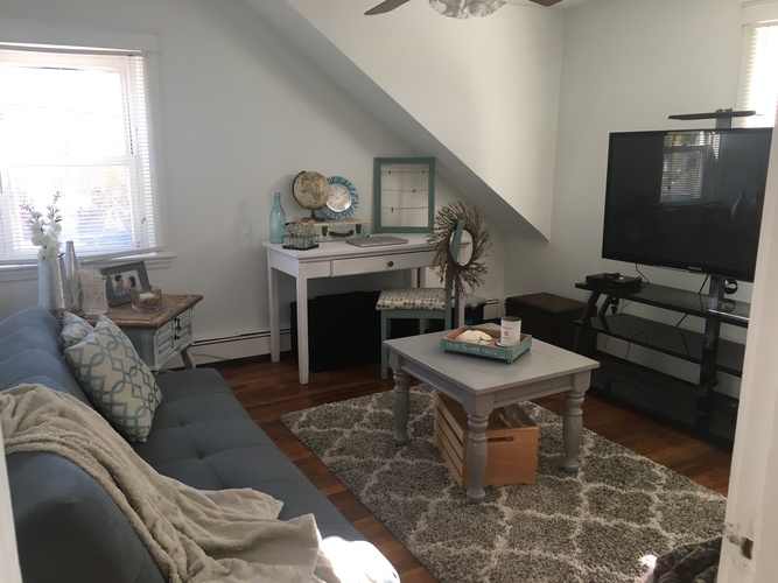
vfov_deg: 48.2
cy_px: 292
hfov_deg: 61.7
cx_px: 389
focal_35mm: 29
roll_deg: -0.3
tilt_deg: -12.6
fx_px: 652
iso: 25
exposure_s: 1/40
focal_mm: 4.15
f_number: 2.2
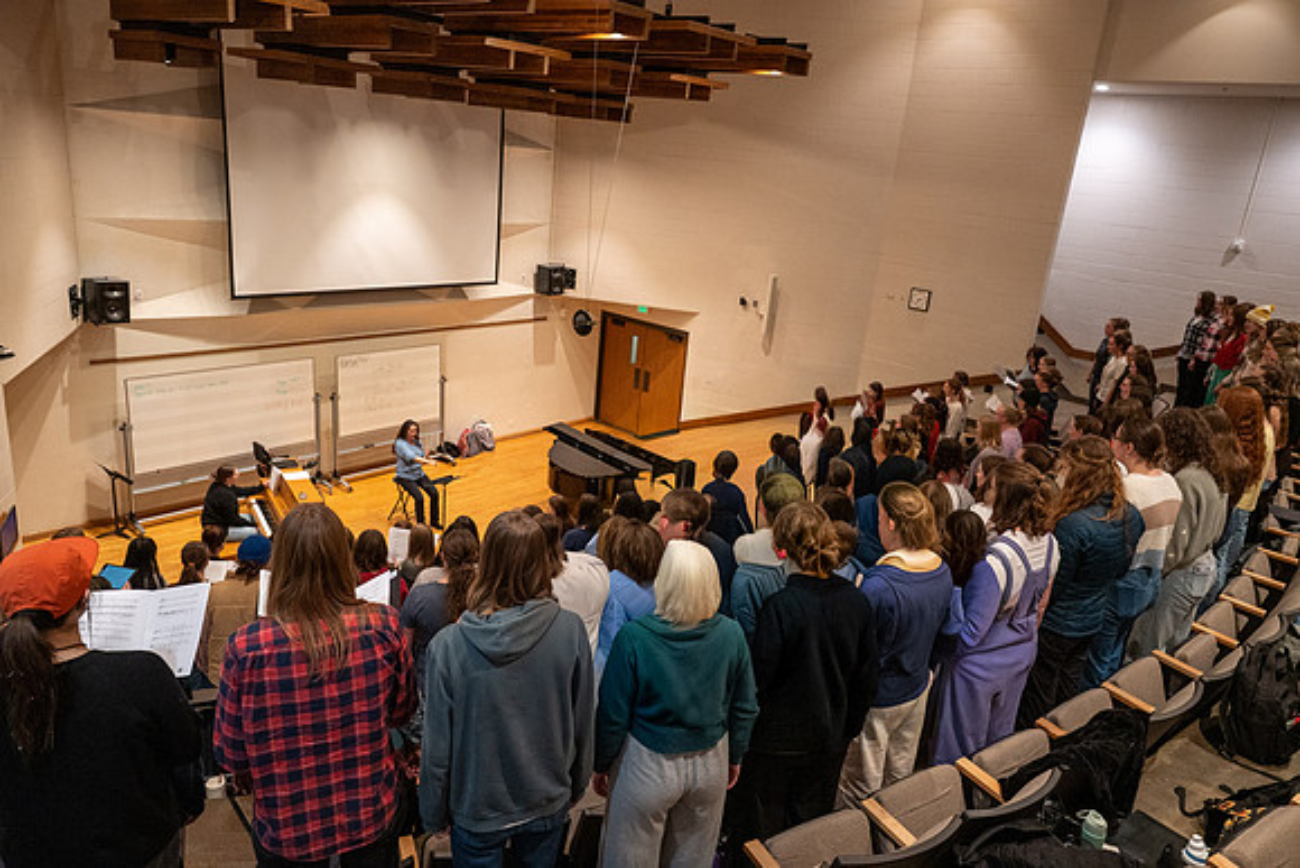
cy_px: 434
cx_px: 650
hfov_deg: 73.7
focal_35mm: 24
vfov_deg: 53.2
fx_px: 867
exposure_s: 1/200
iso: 2000
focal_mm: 24
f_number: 4.5
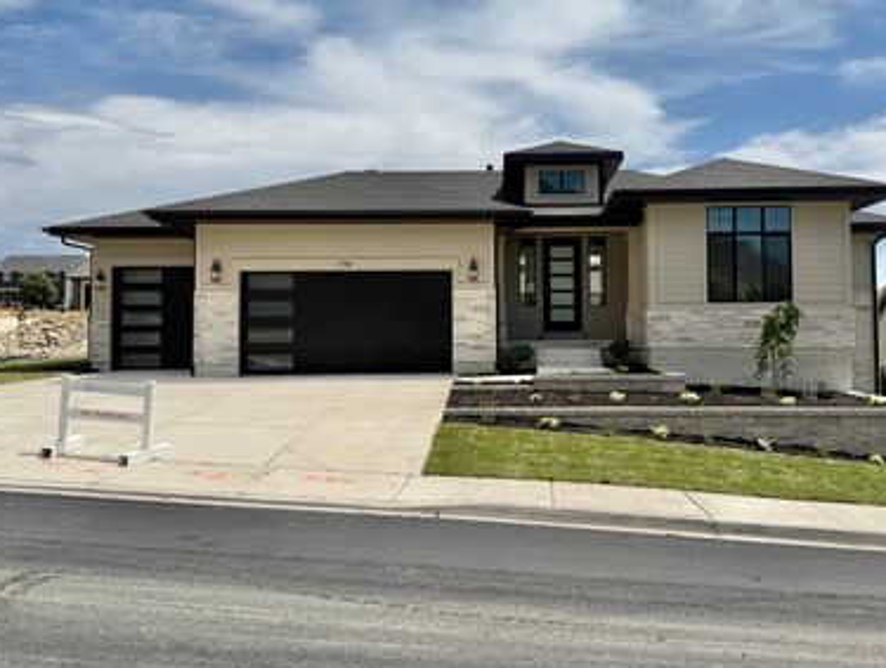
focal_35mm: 32
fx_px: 821
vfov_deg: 44.1
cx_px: 501
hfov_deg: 56.5
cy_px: 275
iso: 80
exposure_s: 1/9091
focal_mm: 6.76
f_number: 1.78
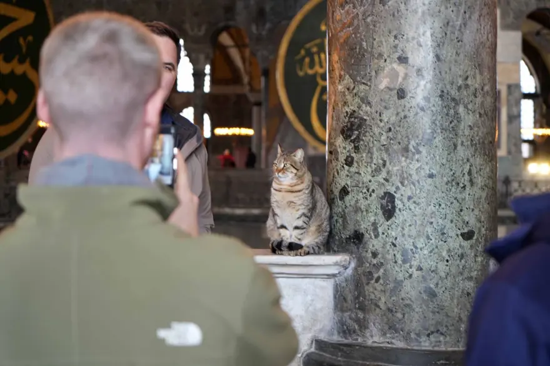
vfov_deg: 20.9
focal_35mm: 65
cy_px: 183
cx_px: 275
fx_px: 993
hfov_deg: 31.0
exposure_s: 1/50
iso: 640
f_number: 4
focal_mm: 65
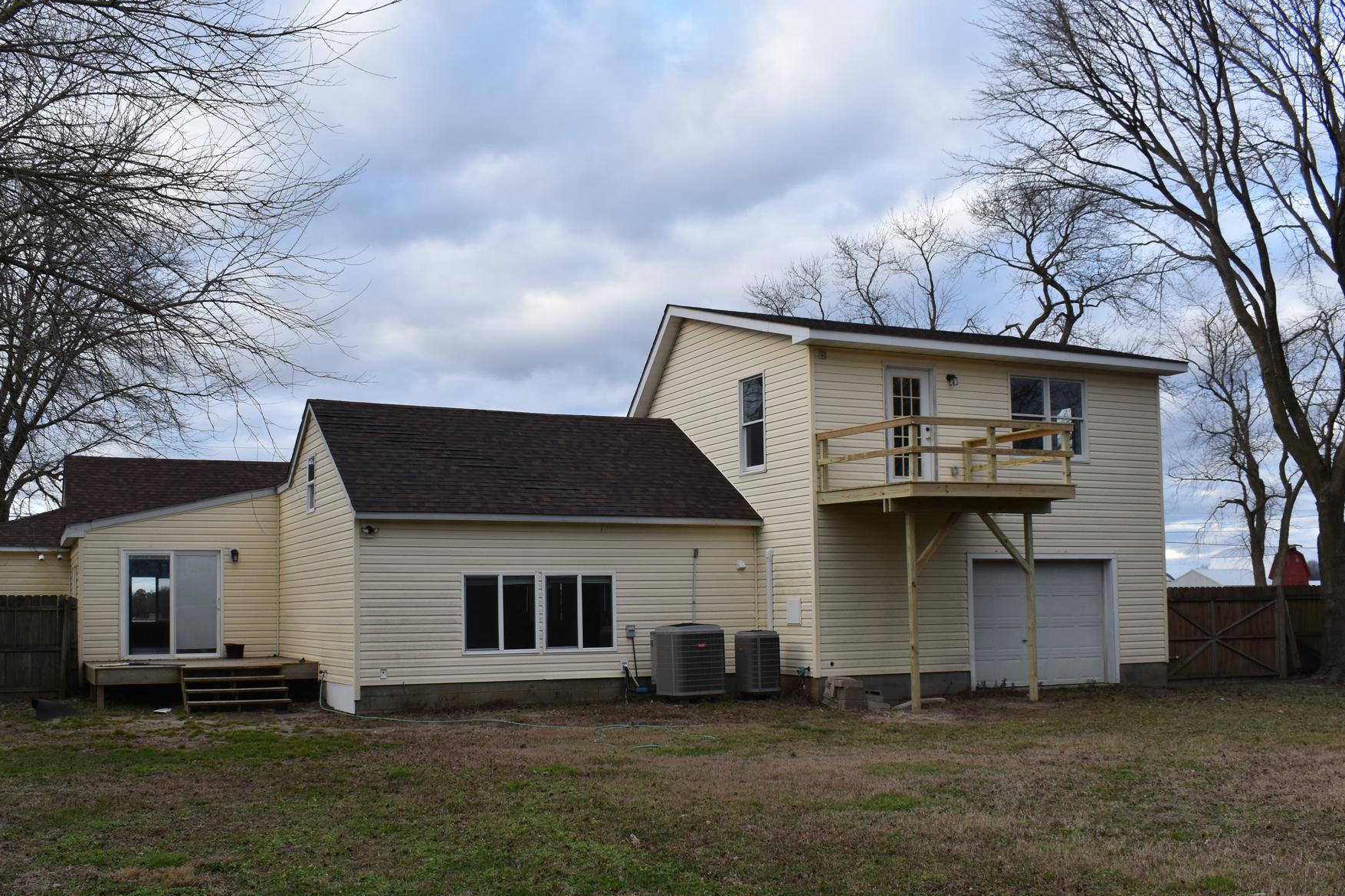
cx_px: 626
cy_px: 519
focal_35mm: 35
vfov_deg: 37.8
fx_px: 1308
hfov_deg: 54.4
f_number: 8
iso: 400
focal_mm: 20
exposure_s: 1/250
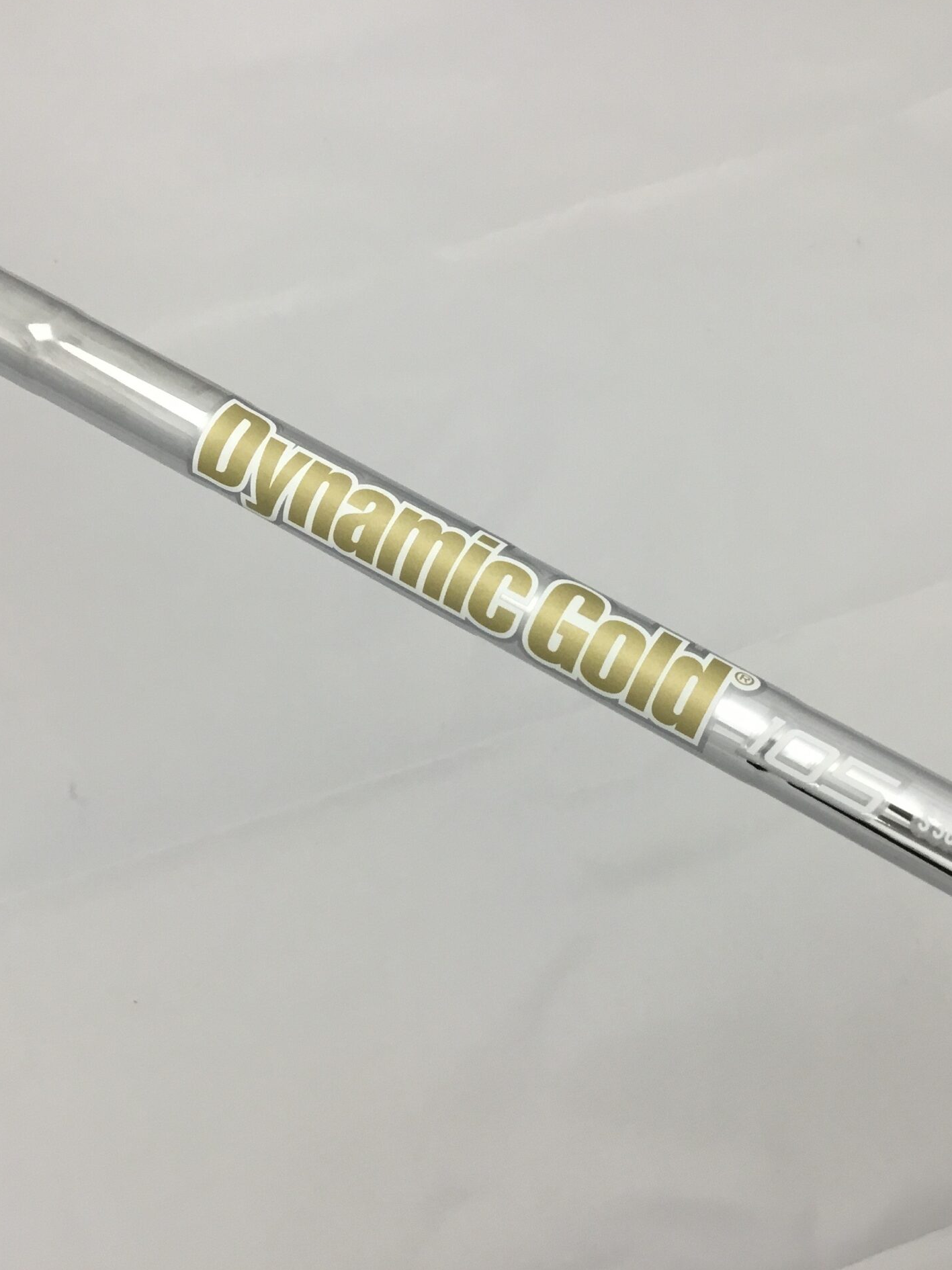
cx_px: 524
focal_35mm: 42
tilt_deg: -62.0
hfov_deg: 34.3
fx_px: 1540
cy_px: 638
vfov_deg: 44.8
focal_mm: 3.3
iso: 25
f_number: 2.4
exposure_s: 1/33
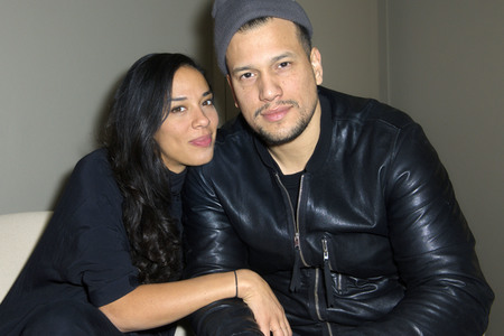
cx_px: 252
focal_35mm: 38
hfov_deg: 50.7
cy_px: 168
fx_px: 532
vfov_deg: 35.1
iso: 800
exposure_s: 1/100
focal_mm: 38
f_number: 9
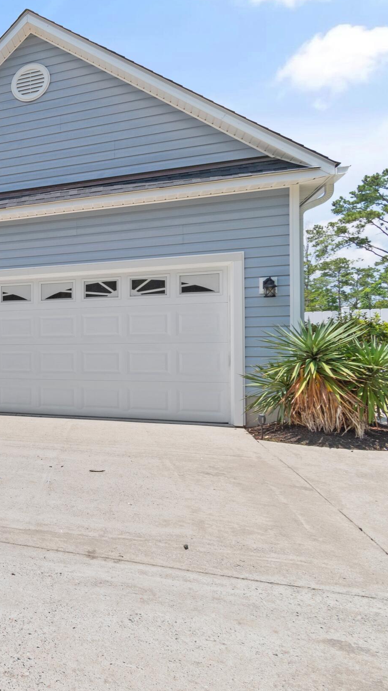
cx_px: -183
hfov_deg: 28.1
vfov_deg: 66.1
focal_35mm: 29
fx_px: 530
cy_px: 351
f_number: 7.1
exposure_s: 1/200
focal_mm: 10
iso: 100
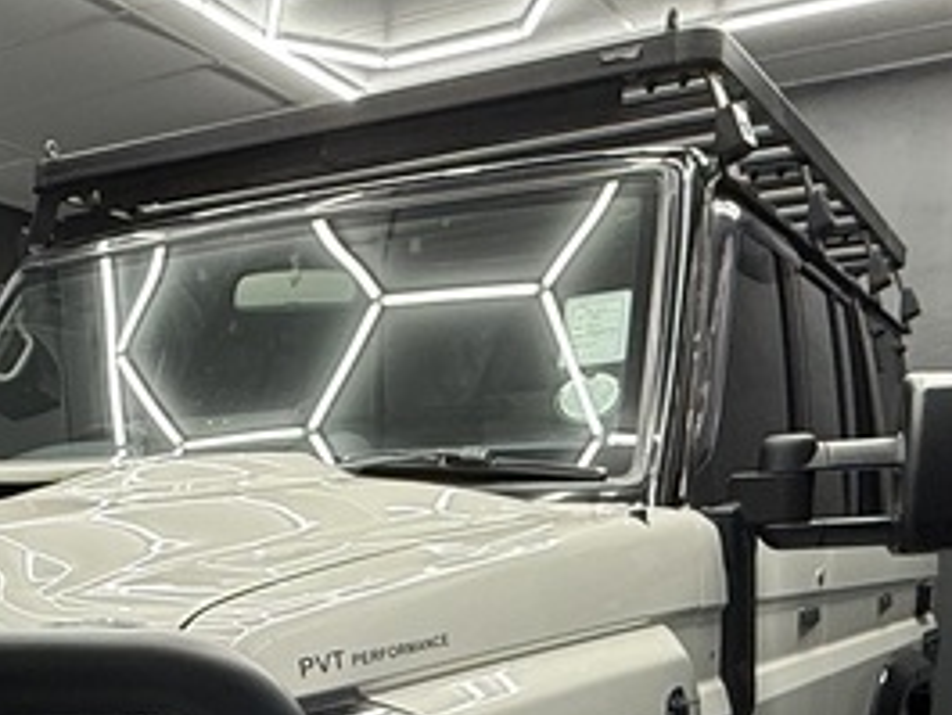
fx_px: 1486
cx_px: -7
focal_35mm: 54
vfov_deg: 24.4
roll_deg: +0.4
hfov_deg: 32.6
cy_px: 873
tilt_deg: -11.3
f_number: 2.2
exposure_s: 1/100
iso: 125
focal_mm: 2.22
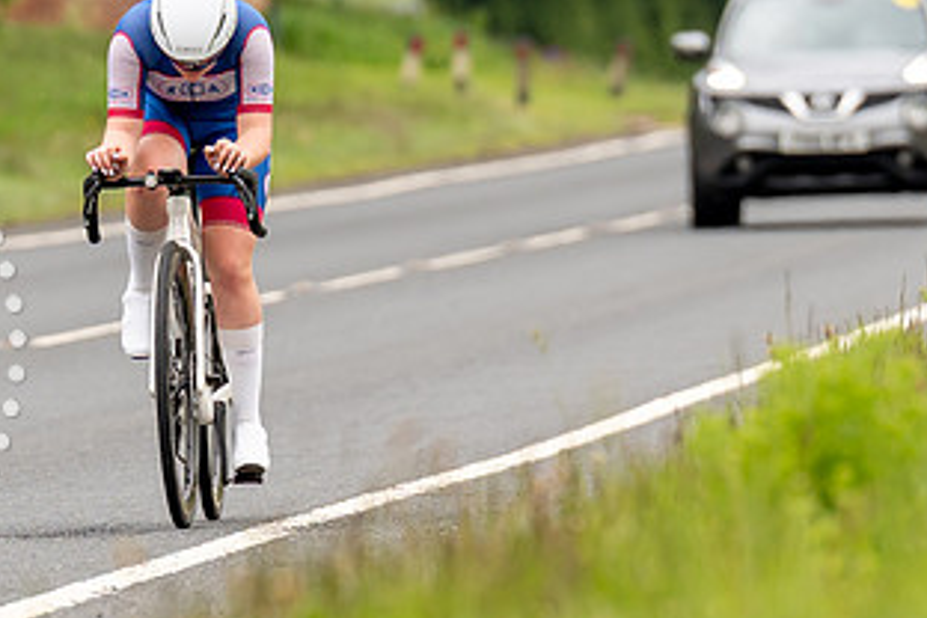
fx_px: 19543
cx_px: 200
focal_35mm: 759
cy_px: 163
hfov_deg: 2.7
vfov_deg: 1.8
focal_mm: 200
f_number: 3.5
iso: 250
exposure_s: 1/1000
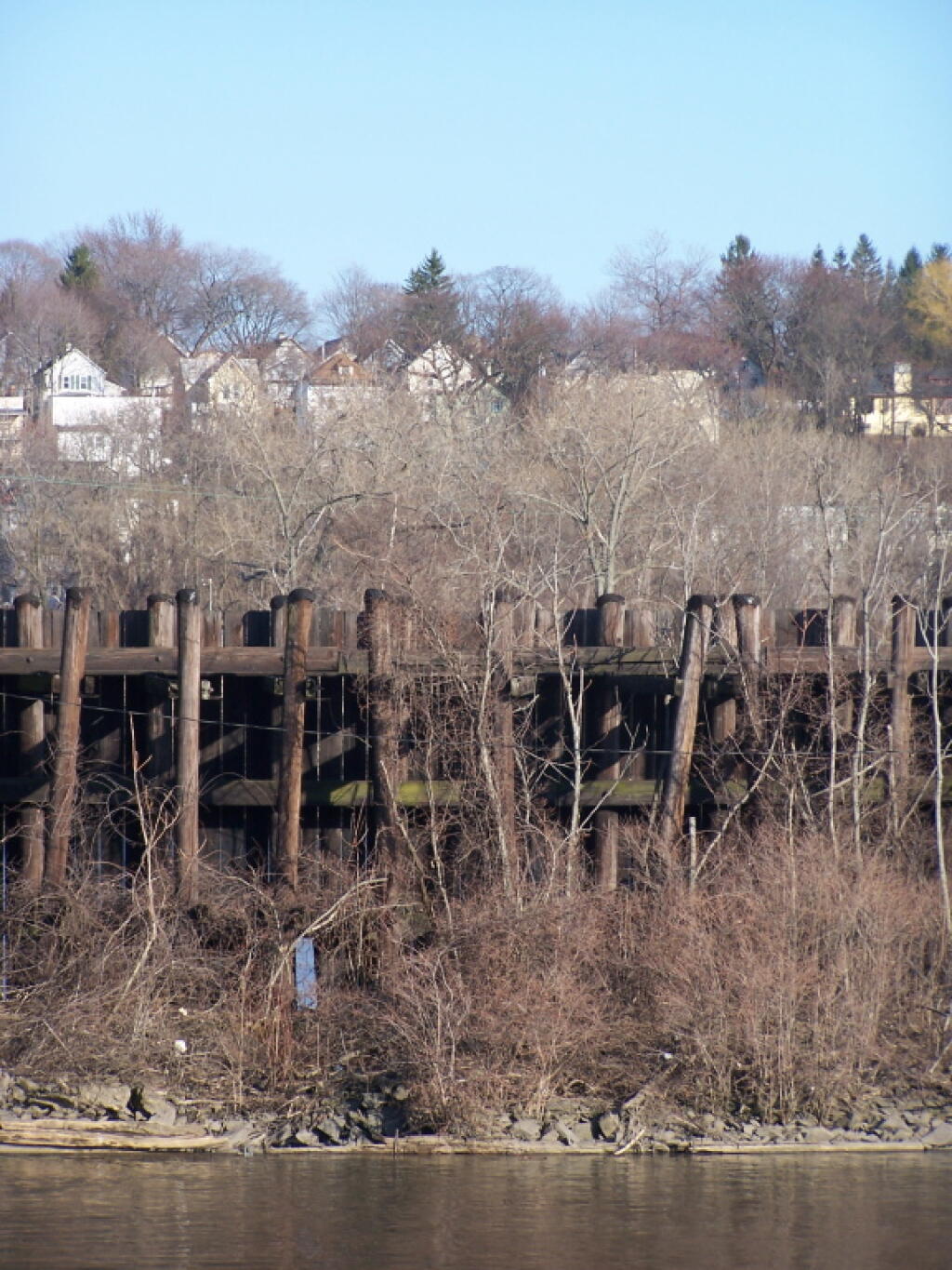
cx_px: 476
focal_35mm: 189
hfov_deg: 7.9
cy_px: 635
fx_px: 6929
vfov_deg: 10.5
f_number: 3.2
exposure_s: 1/640
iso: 80
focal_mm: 31.3
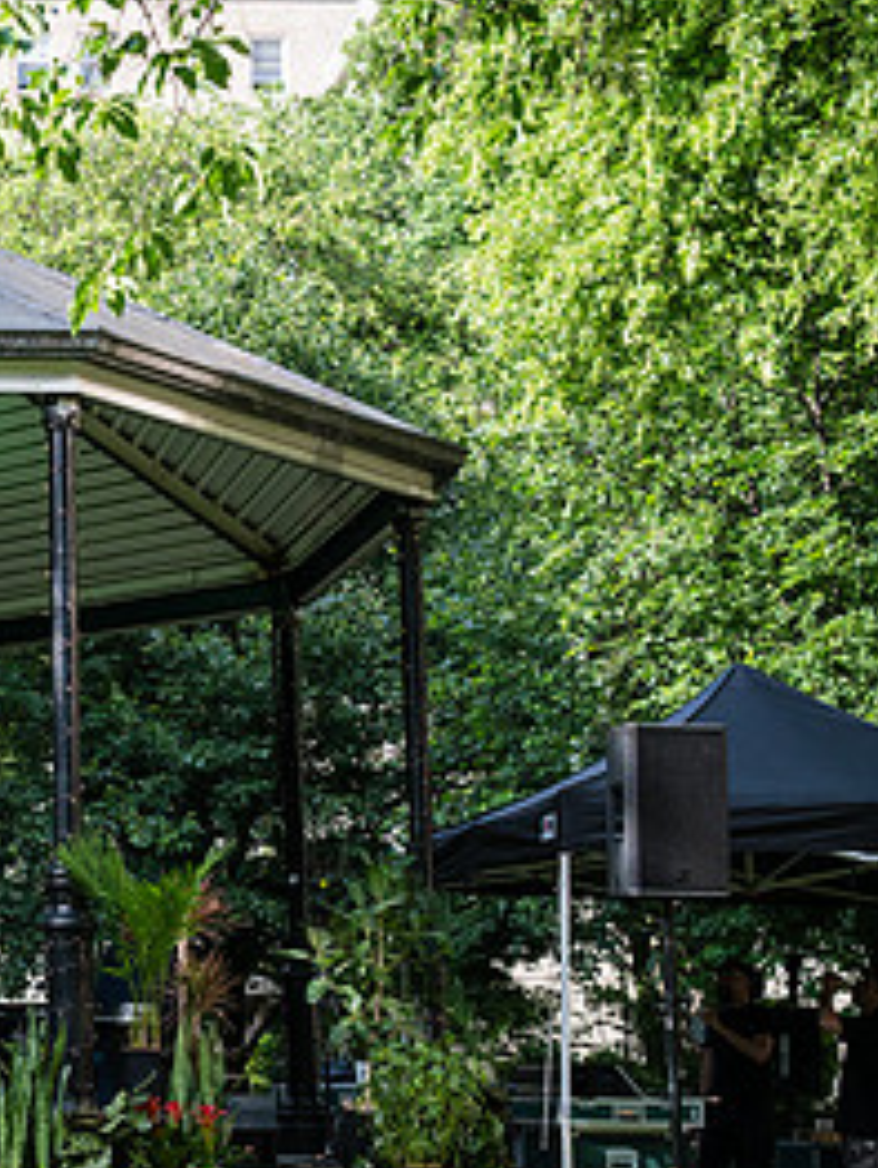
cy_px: 664
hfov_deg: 18.4
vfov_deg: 25.9
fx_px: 2532
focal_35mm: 75
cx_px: -250
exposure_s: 1/2000
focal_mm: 35
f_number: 4
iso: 1600
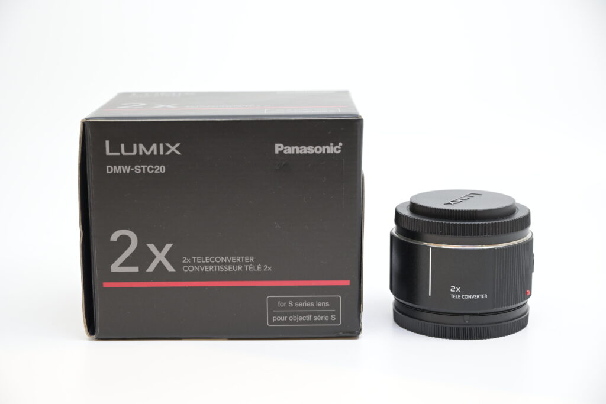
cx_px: 303
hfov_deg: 30.1
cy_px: 202
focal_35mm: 67
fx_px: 1128
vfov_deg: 20.3
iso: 1600
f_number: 6.3
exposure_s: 1/250
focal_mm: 67
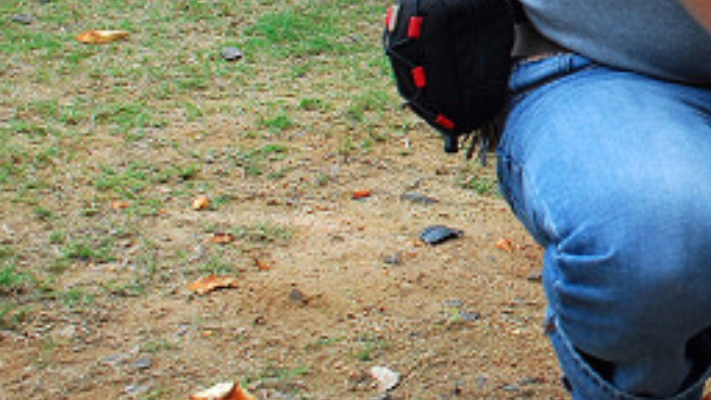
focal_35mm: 92
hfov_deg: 21.1
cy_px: 18
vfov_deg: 13.0
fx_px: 1734
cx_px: 914
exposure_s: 1/60
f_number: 4
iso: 320
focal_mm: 22
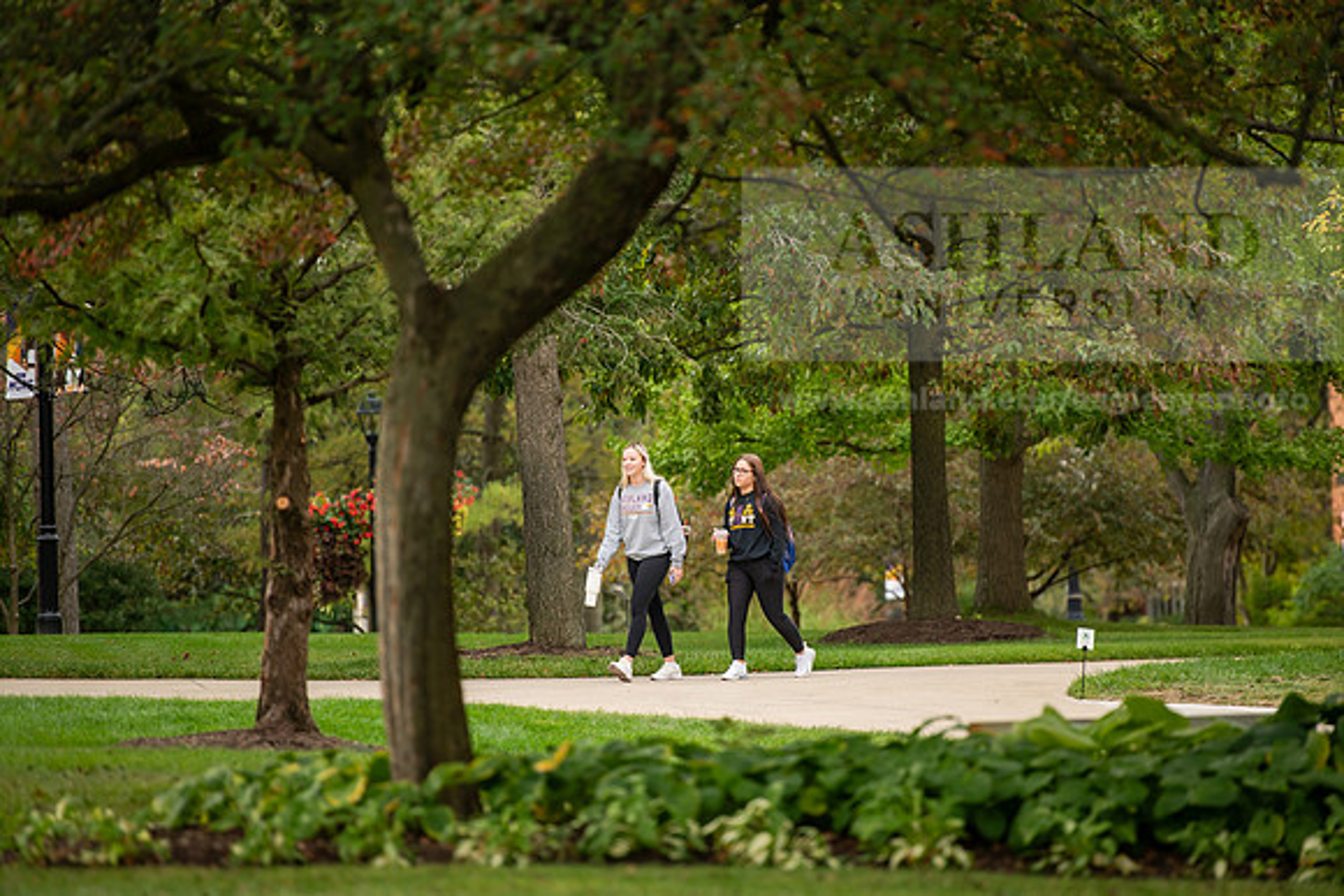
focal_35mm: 204
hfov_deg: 10.1
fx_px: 7630
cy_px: 448
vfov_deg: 6.7
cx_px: 687
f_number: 3.2
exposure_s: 1/250
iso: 200
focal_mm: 200
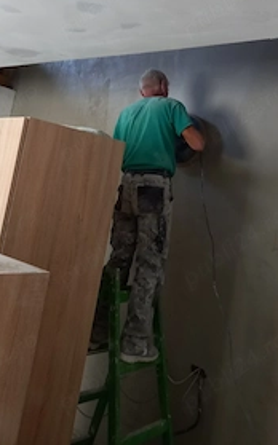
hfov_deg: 33.5
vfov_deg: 50.5
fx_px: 461
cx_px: 142
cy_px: 142
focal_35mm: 38
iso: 250
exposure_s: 1/25.1
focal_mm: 4.6
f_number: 2
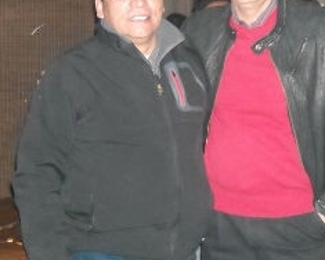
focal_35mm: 51
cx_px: 163
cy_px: 85
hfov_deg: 36.7
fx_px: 491
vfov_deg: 29.5
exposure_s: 1/60
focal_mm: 5.7
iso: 616
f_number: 2.8
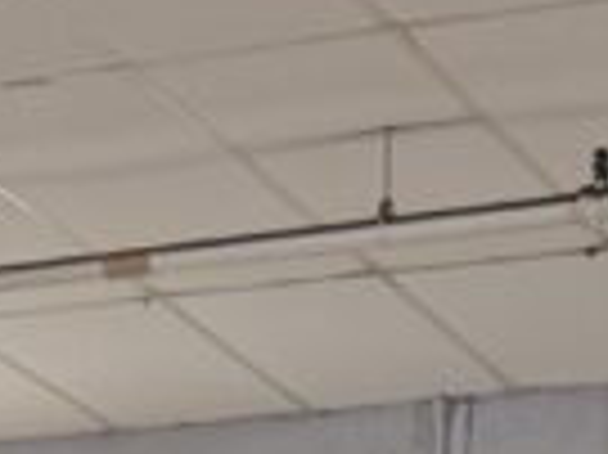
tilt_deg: +0.4
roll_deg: -1.9
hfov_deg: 10.8
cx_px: 613
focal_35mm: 182
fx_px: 3194
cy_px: 1519
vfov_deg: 7.0
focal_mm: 6.76
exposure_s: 1/120
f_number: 1.78
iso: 400
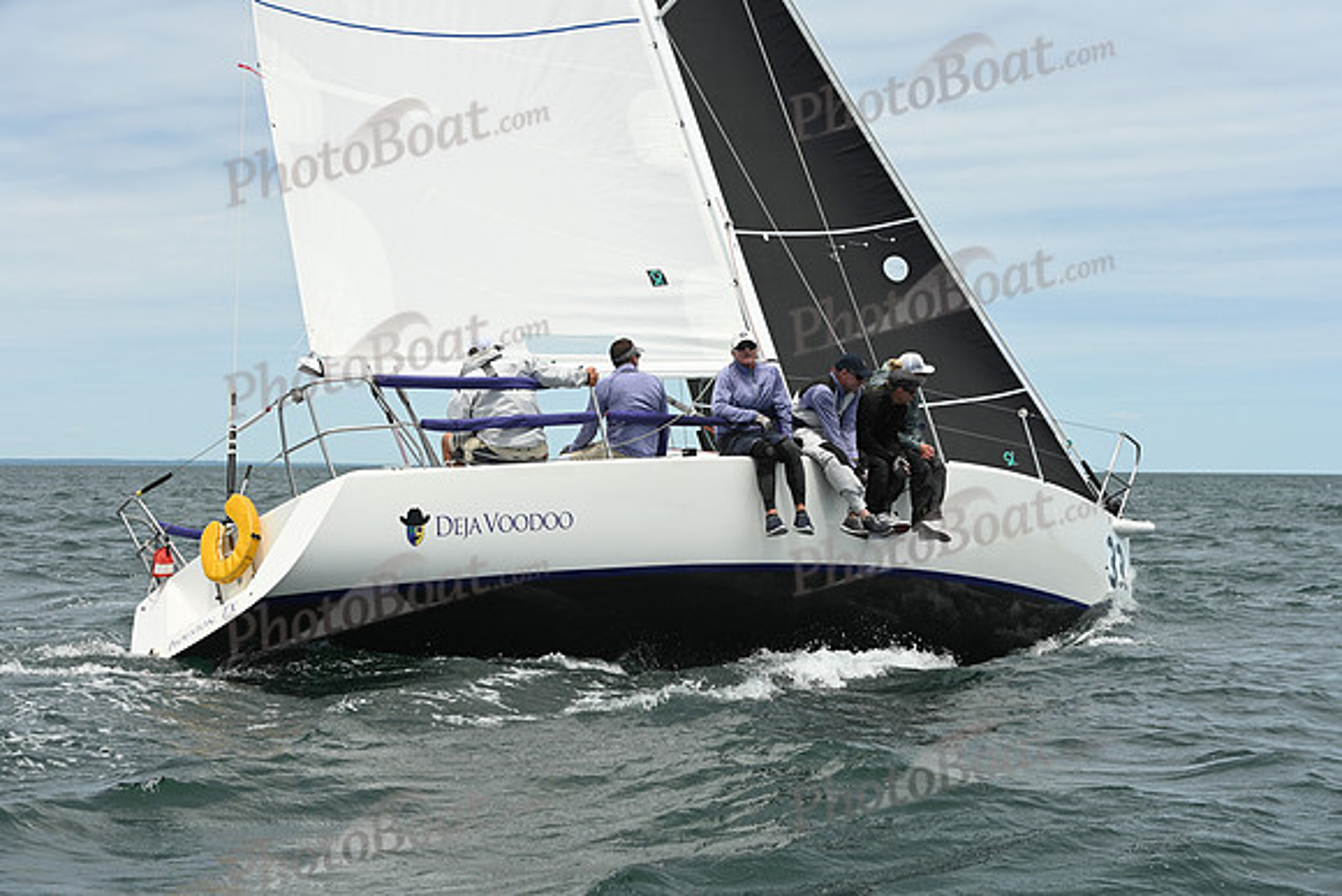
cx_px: 671
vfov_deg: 18.2
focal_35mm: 75
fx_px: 2796
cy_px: 448
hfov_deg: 27.0
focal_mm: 75
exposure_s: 1/1000
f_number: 9
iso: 320
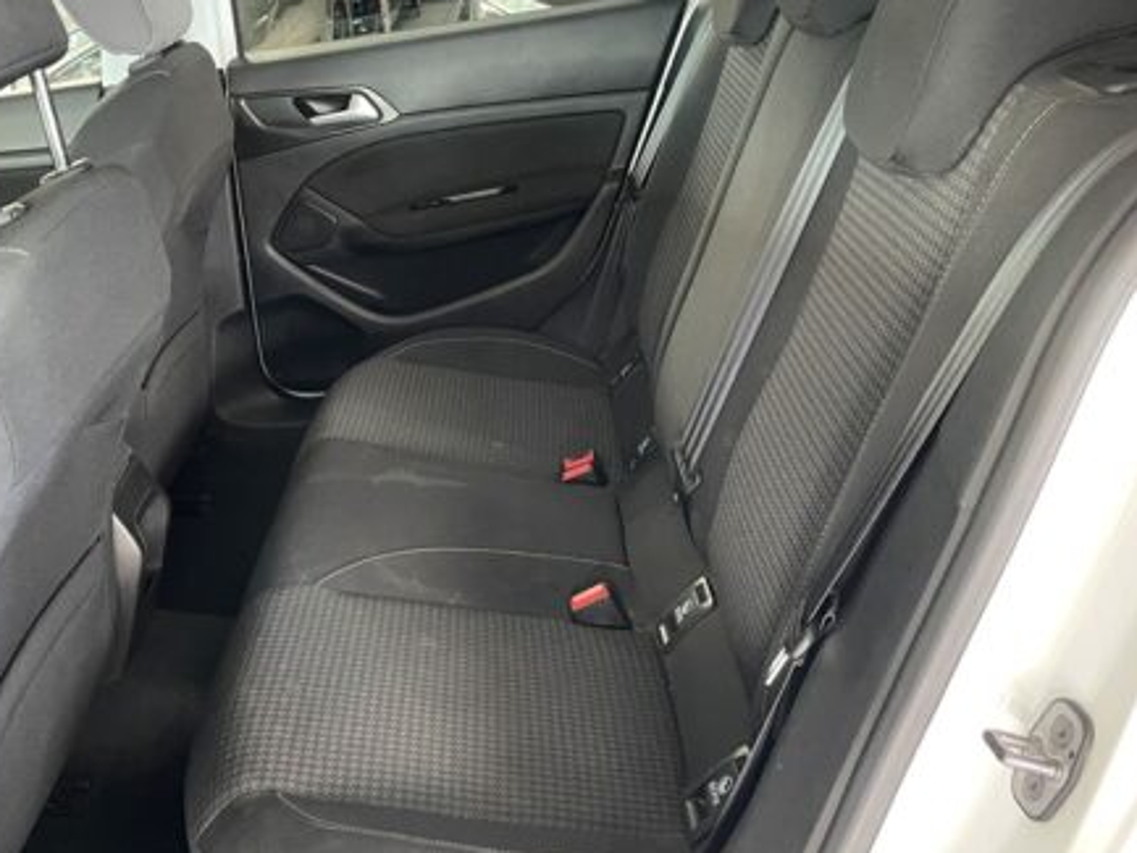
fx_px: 1183
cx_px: 499
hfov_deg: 51.2
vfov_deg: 39.7
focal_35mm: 36
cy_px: 423
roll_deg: +6.1
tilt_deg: -25.9
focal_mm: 4.2
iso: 320
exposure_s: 1/60
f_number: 1.6
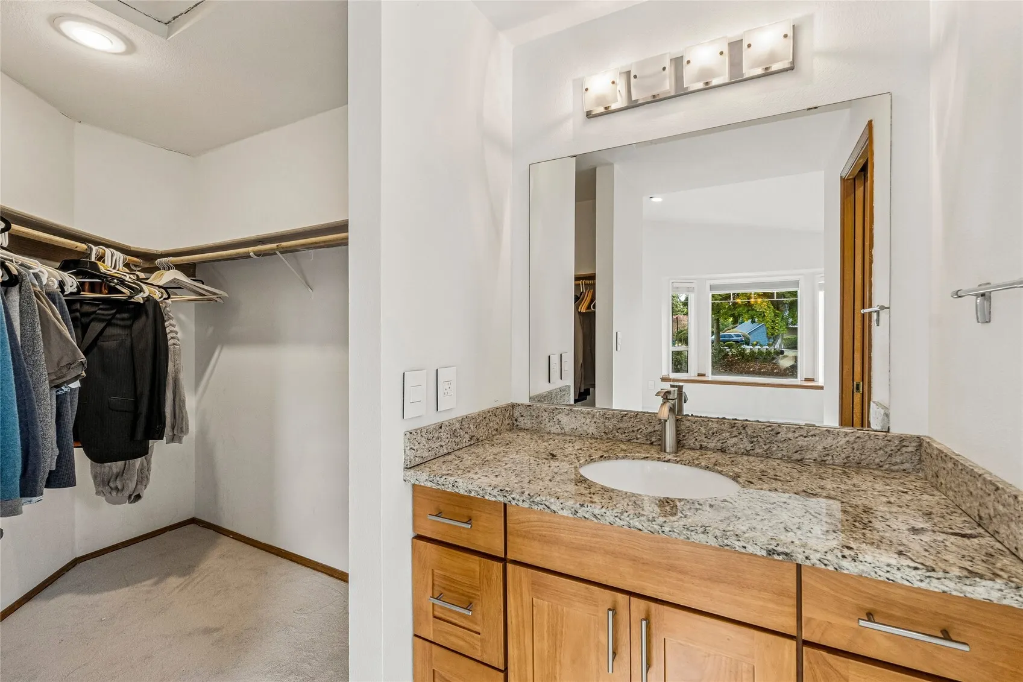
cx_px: 512
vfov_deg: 77.3
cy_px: 341
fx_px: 426
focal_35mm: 15
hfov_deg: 100.4
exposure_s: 1/8
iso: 250
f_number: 9
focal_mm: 10
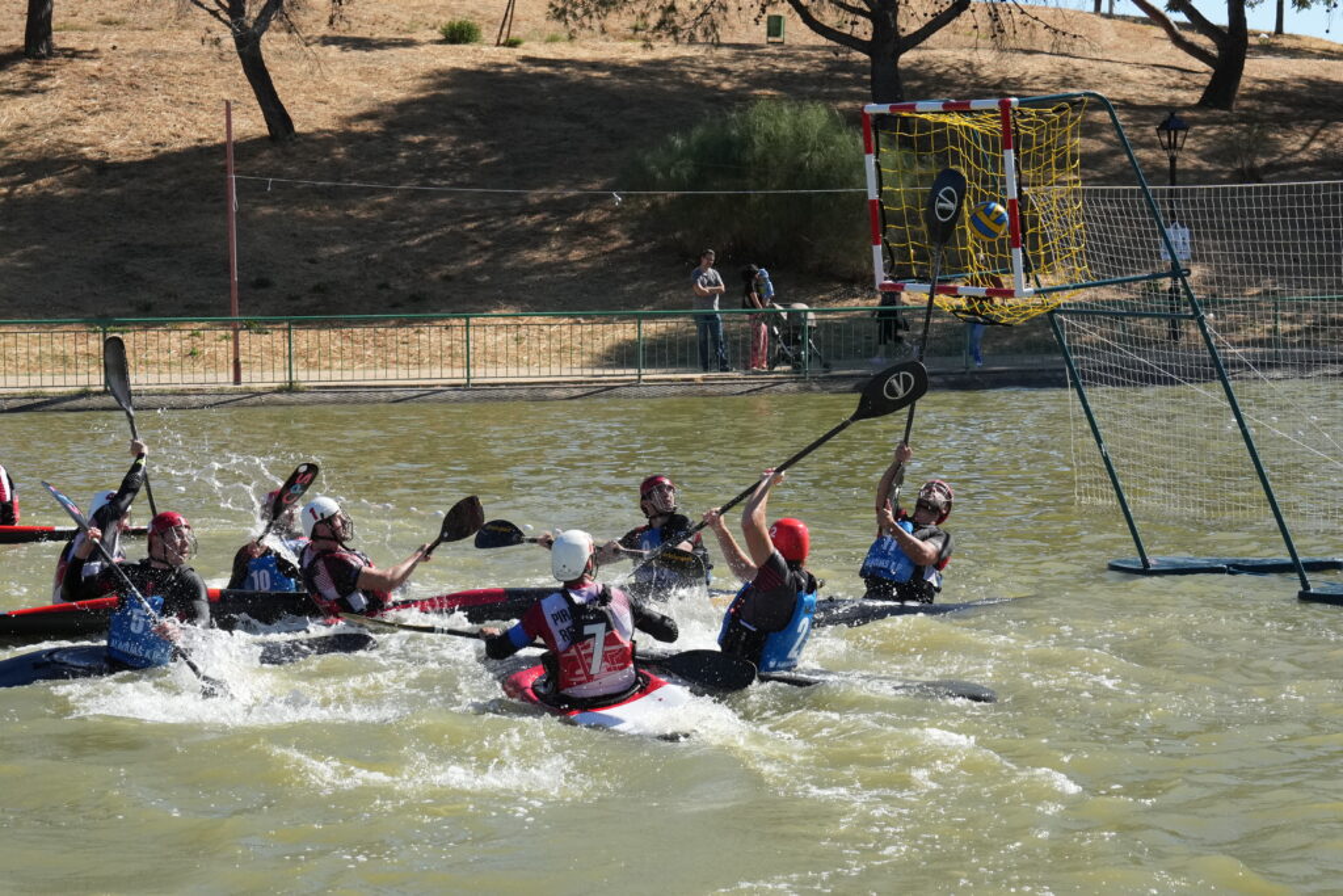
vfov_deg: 15.5
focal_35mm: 88
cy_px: 448
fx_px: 3283
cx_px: 672
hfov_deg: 23.1
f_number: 8
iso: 1250
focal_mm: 59
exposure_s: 1/2500
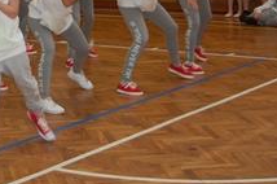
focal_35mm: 119
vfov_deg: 11.3
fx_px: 914
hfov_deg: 16.8
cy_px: -8
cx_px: -13
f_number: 4.5
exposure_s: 1/60
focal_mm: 34
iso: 400
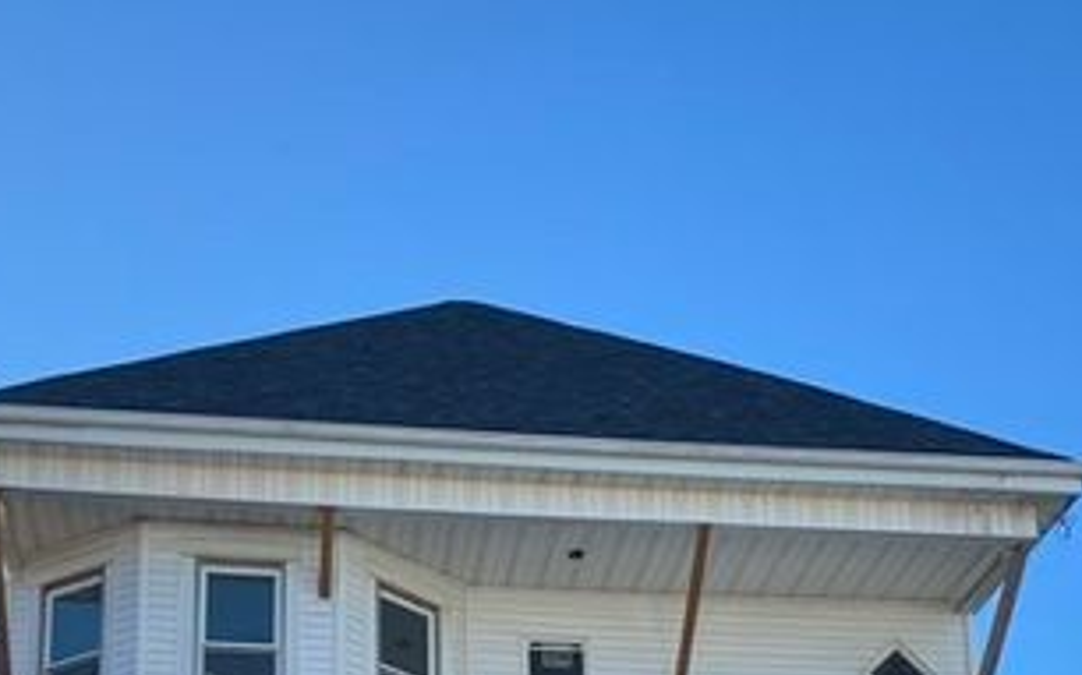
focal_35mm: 60
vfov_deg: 18.9
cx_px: 495
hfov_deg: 34.0
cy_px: 1030
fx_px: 1769
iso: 32
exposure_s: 1/1653
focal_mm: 4.25
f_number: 1.8
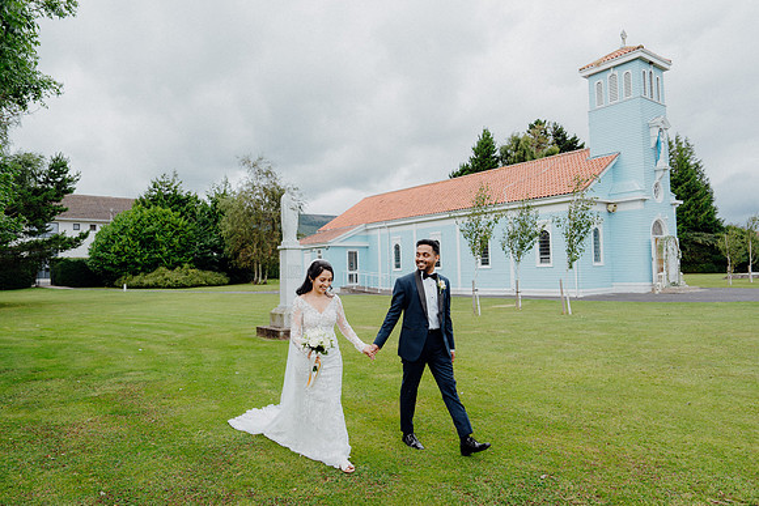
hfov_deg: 73.7
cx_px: 380
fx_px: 506
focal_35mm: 24
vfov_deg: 53.2
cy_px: 253
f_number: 3.5
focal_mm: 24
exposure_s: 1/1600
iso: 125
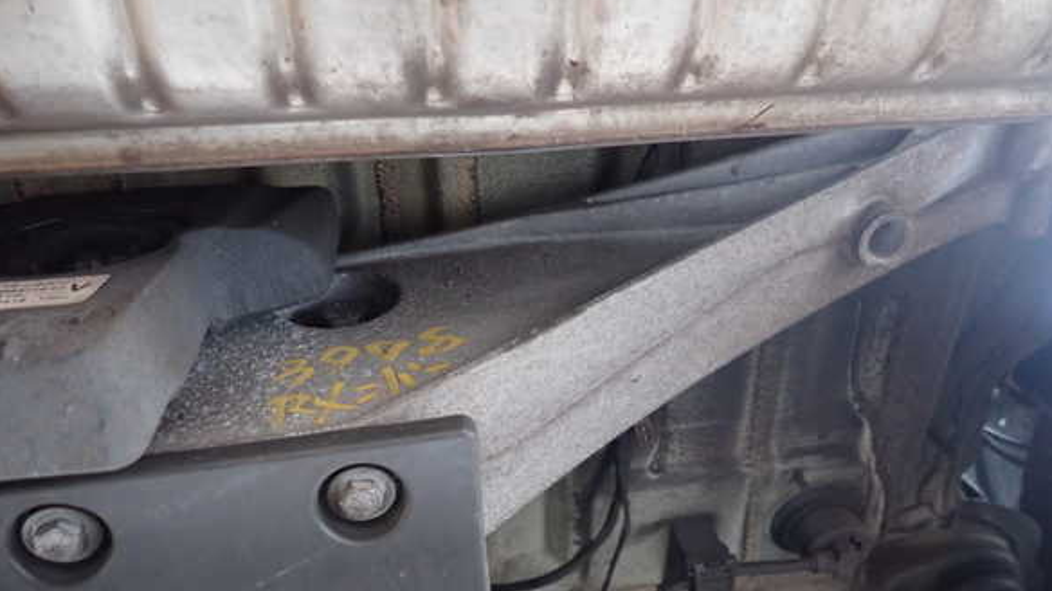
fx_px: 781
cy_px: 319
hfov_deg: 67.9
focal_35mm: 28
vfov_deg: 41.4
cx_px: 537
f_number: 2
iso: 800
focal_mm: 4.5
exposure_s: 1/30
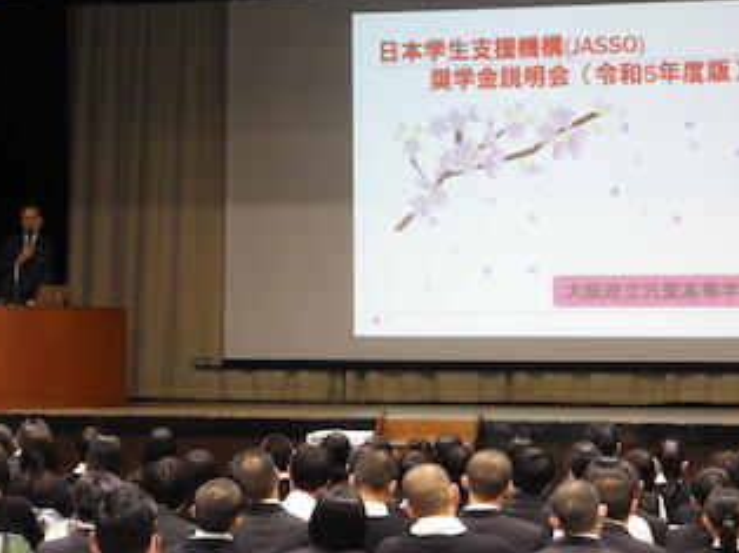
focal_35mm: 102
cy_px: 231
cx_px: 365
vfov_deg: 14.5
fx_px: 2176
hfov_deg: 19.3
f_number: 4.5
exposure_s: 1/15
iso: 450
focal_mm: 14.3
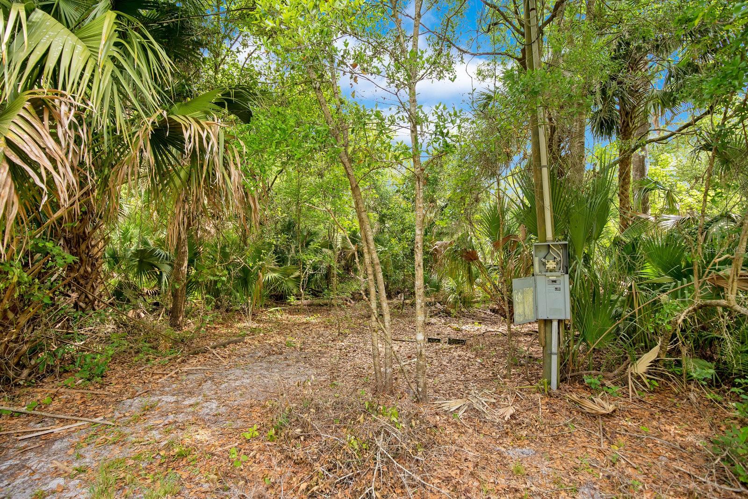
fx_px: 332
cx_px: 374
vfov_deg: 73.8
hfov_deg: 96.7
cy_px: 250
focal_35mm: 16
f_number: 4
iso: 250
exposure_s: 1/160
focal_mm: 16
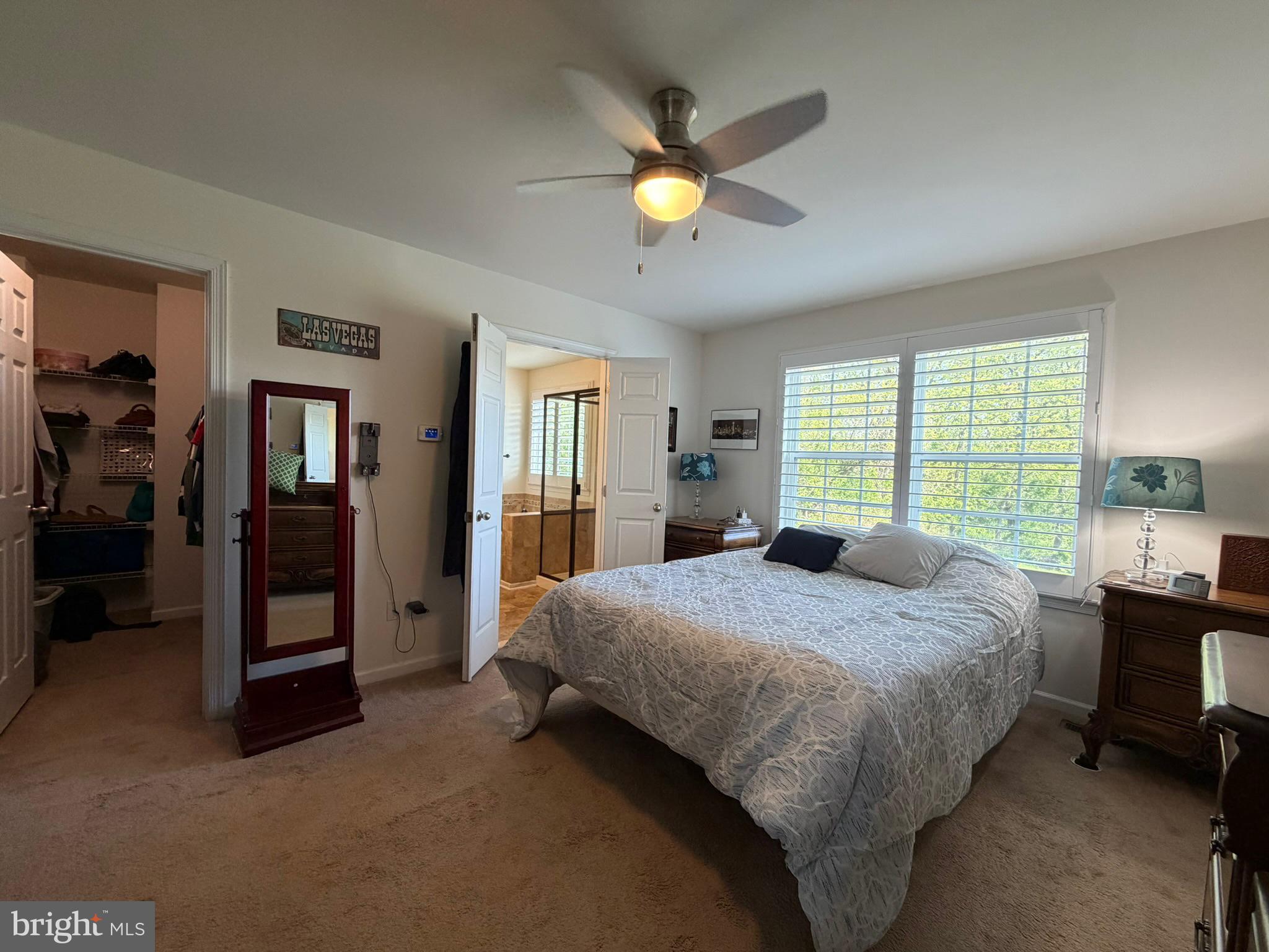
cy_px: 476
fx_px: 513
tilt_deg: -1.9
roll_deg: -1.4
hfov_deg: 102.1
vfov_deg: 85.7
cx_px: 634
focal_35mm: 14
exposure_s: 1/120
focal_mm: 2.22
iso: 250
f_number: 2.2
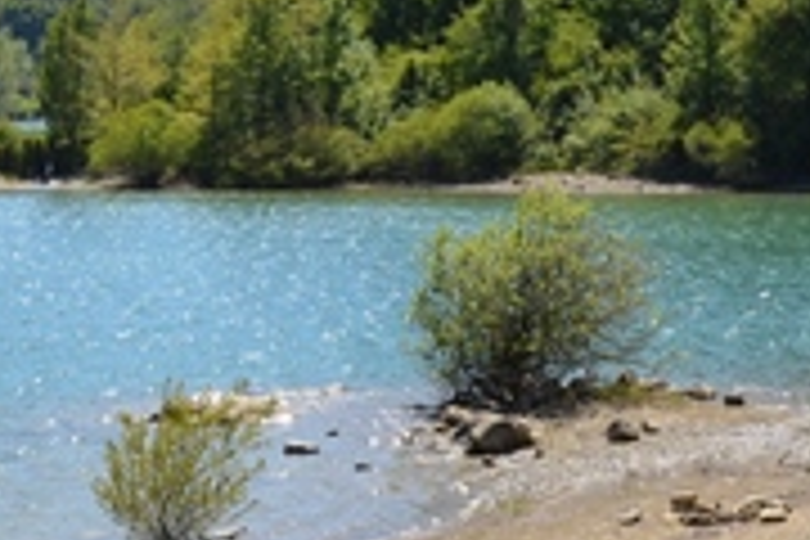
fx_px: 2700
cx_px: 356
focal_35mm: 120
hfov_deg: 17.1
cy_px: 180
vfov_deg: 11.4
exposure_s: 1/250
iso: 100
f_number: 8
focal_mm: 18
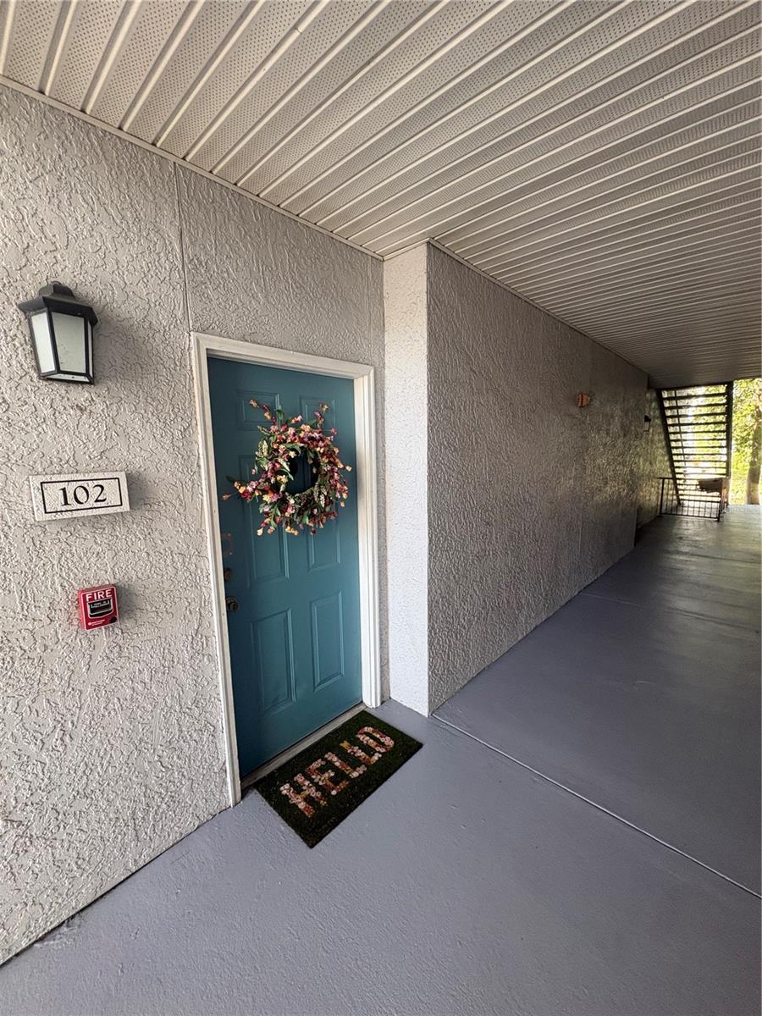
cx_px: 381
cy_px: 508
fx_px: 411
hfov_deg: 85.7
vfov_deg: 102.1
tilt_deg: -6.6
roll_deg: +0.3
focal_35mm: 14
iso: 125
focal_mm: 2.22
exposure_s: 1/99
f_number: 2.2
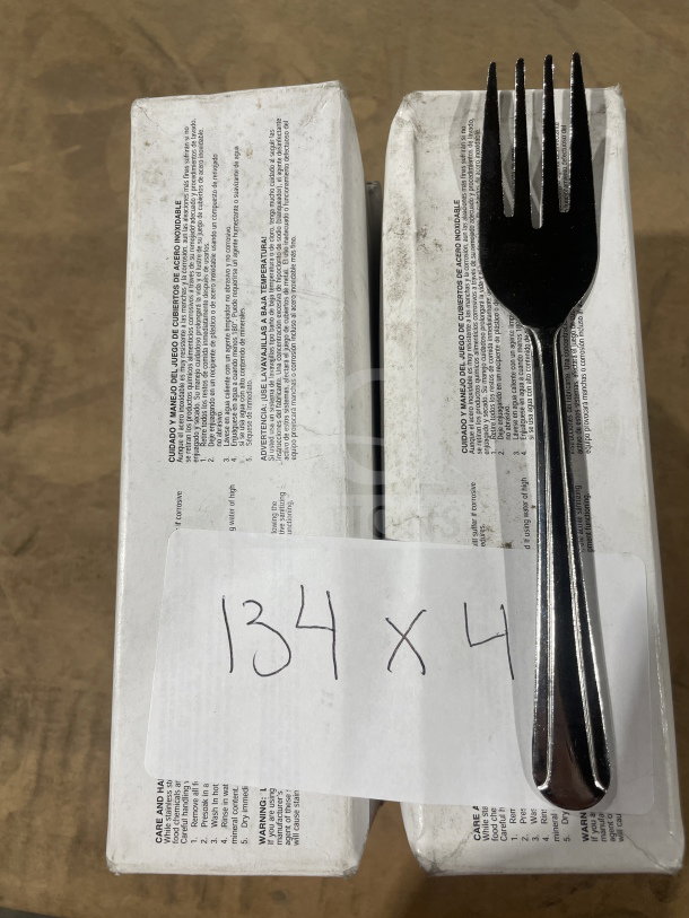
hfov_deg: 53.1
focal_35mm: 26
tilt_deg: -79.0
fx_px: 690
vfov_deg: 67.3
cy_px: 459
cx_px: 344
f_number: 1.6
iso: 80
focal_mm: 4.2
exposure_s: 1/59
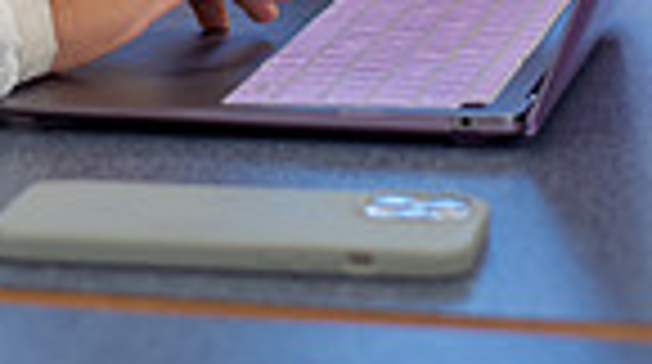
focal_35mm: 210
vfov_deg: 5.6
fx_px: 3625
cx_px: 121
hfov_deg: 10.2
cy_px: -497
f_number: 2.5
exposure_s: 1/200
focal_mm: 50
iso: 800
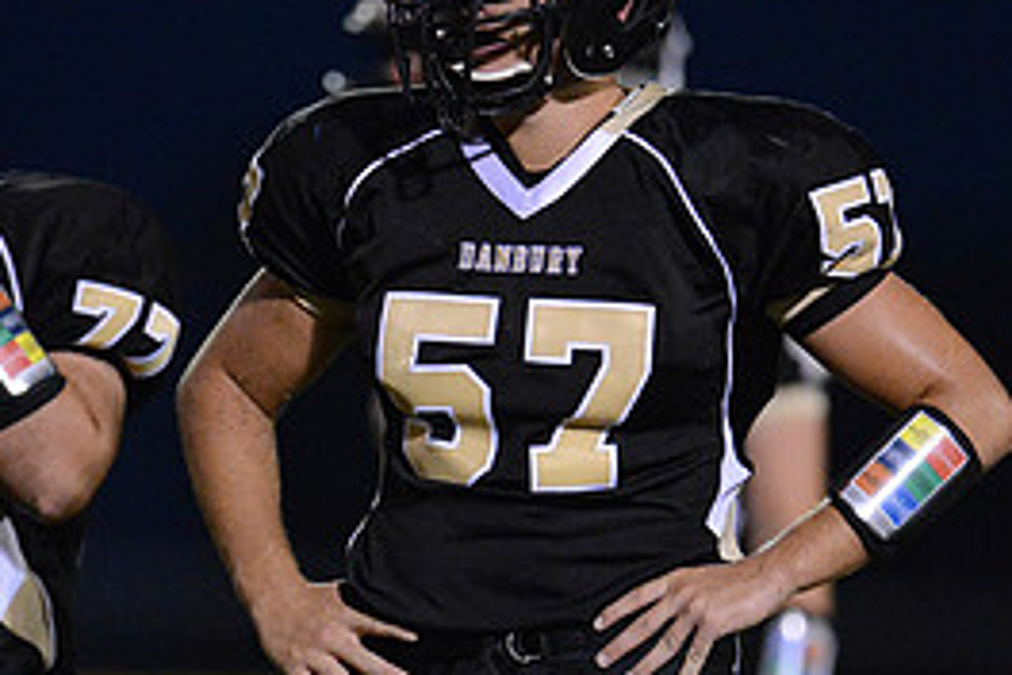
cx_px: 548
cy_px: 470
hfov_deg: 2.3
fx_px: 24708
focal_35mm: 879
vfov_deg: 1.6
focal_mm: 400
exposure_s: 1/800
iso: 12800
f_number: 2.8
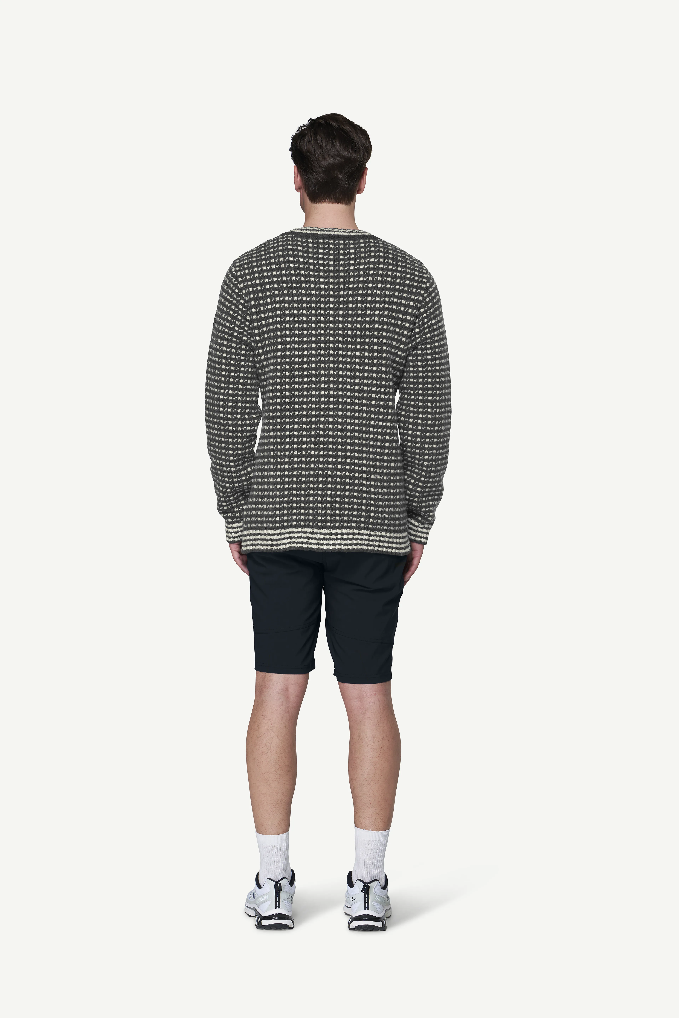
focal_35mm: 70
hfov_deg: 19.5
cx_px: 340
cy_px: 509
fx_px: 1980
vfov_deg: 28.8
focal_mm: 70
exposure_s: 1/50
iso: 100
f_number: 6.3
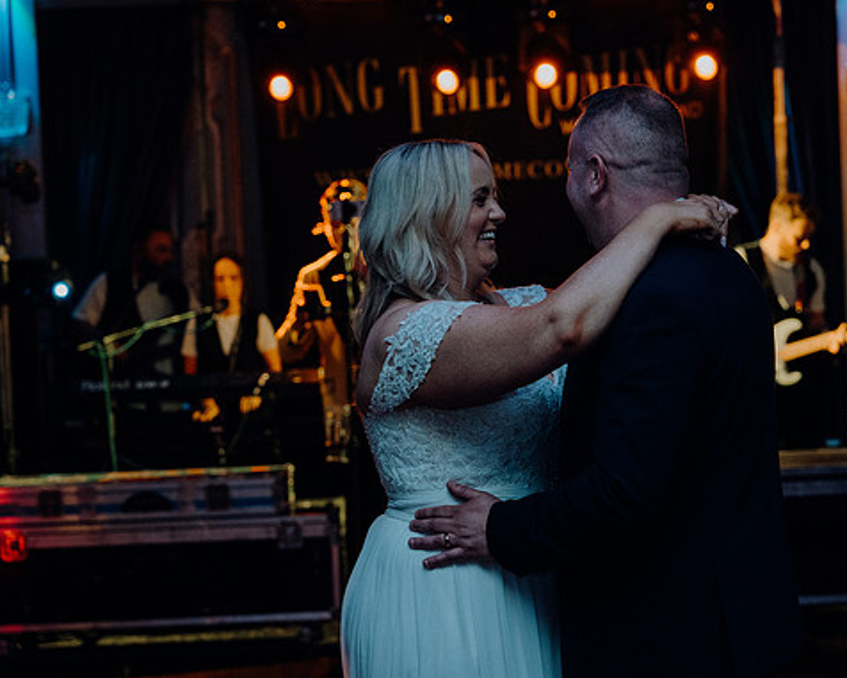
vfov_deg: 19.2
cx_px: 500
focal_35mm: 80
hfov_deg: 23.8
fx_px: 2006
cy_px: 335
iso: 2500
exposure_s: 1/160
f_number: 3.5
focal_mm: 70
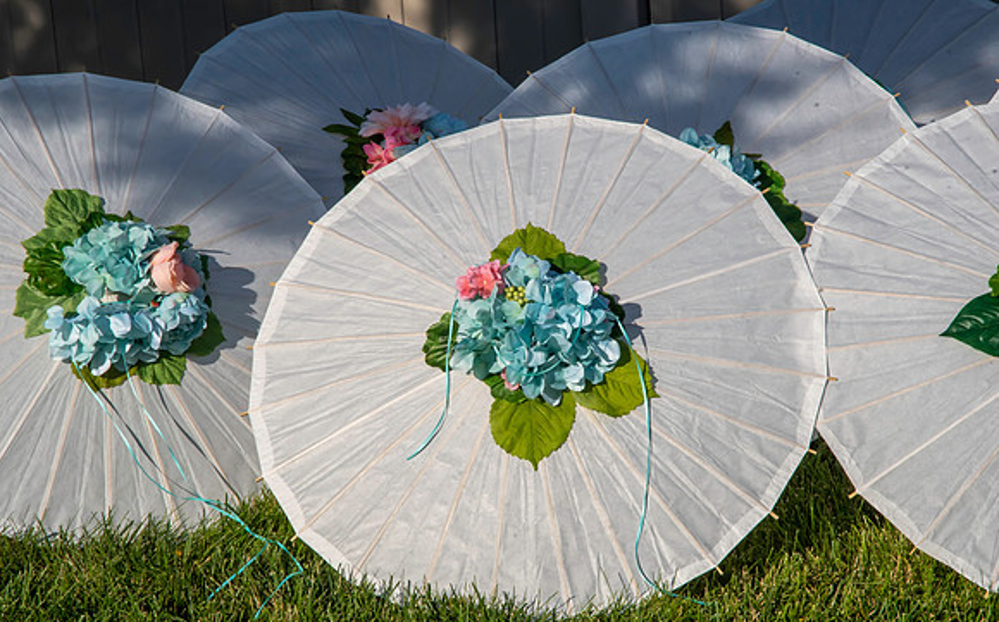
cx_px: 500
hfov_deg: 17.1
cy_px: 333
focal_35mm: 122
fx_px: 3329
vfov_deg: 10.7
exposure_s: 1/250
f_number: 25
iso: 400
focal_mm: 80
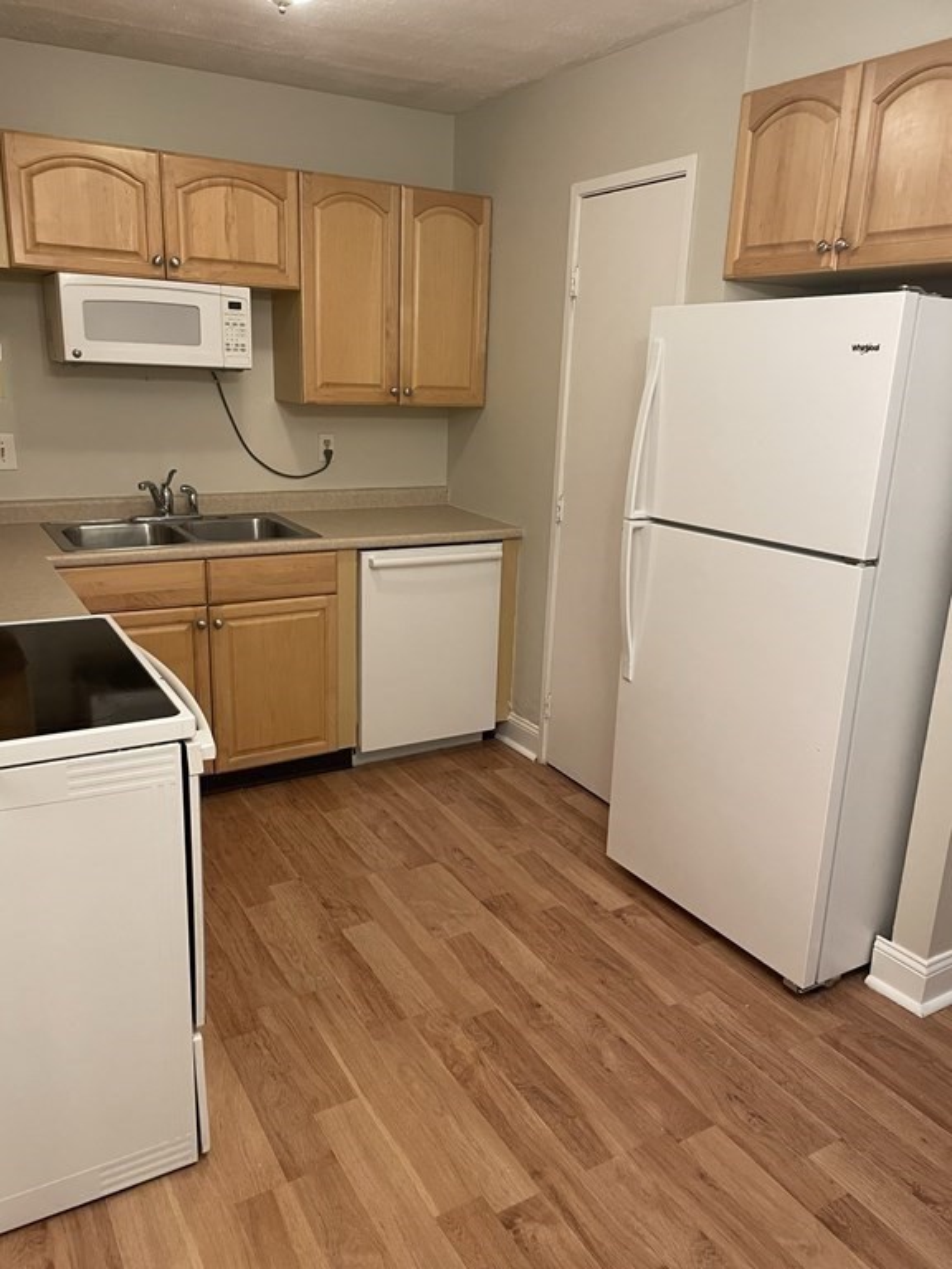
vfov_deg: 67.3
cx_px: 476
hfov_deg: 53.1
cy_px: 634
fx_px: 953
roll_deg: -2.2
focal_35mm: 26
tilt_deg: -14.5
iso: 250
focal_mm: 4.2
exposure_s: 1/60
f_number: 1.6
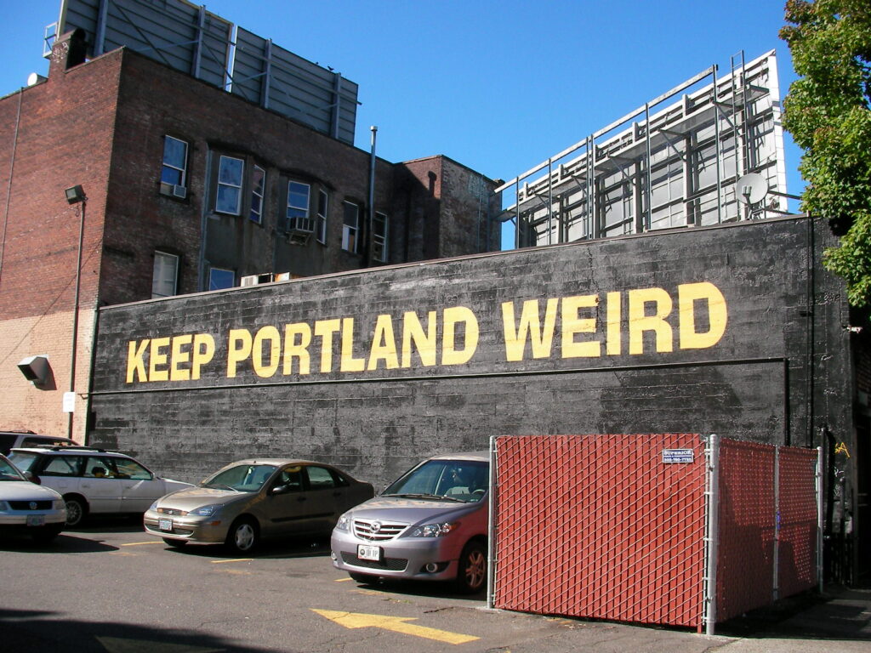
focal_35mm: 41
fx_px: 1032
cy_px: 326
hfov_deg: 45.8
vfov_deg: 35.1
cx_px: 436
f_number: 4.5
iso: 50
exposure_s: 1/387
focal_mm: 6.3
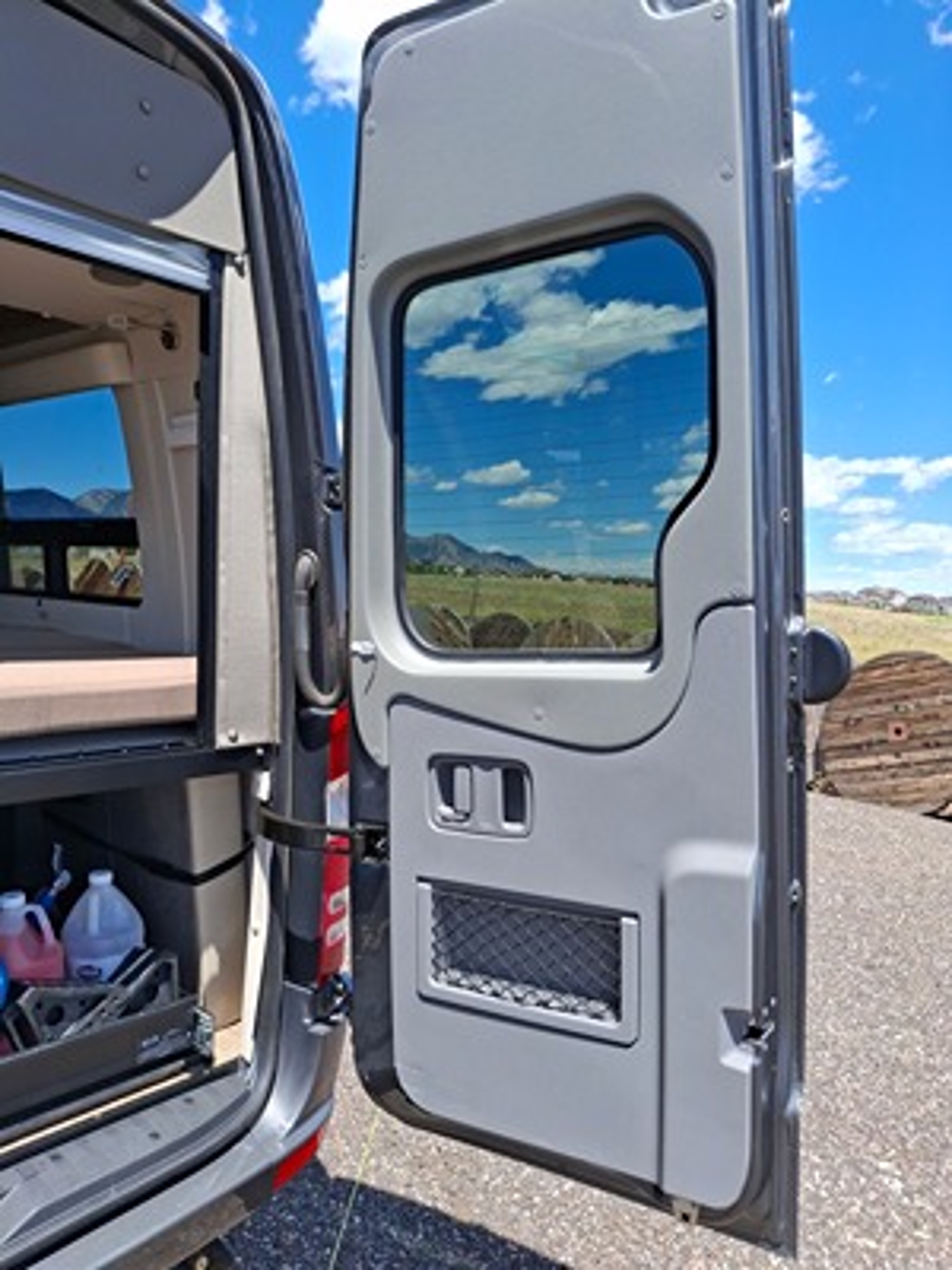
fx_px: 917
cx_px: 476
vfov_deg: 69.4
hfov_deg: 54.9
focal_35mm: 25
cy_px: 635
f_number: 1.8
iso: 25
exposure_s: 1/1364
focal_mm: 4.69
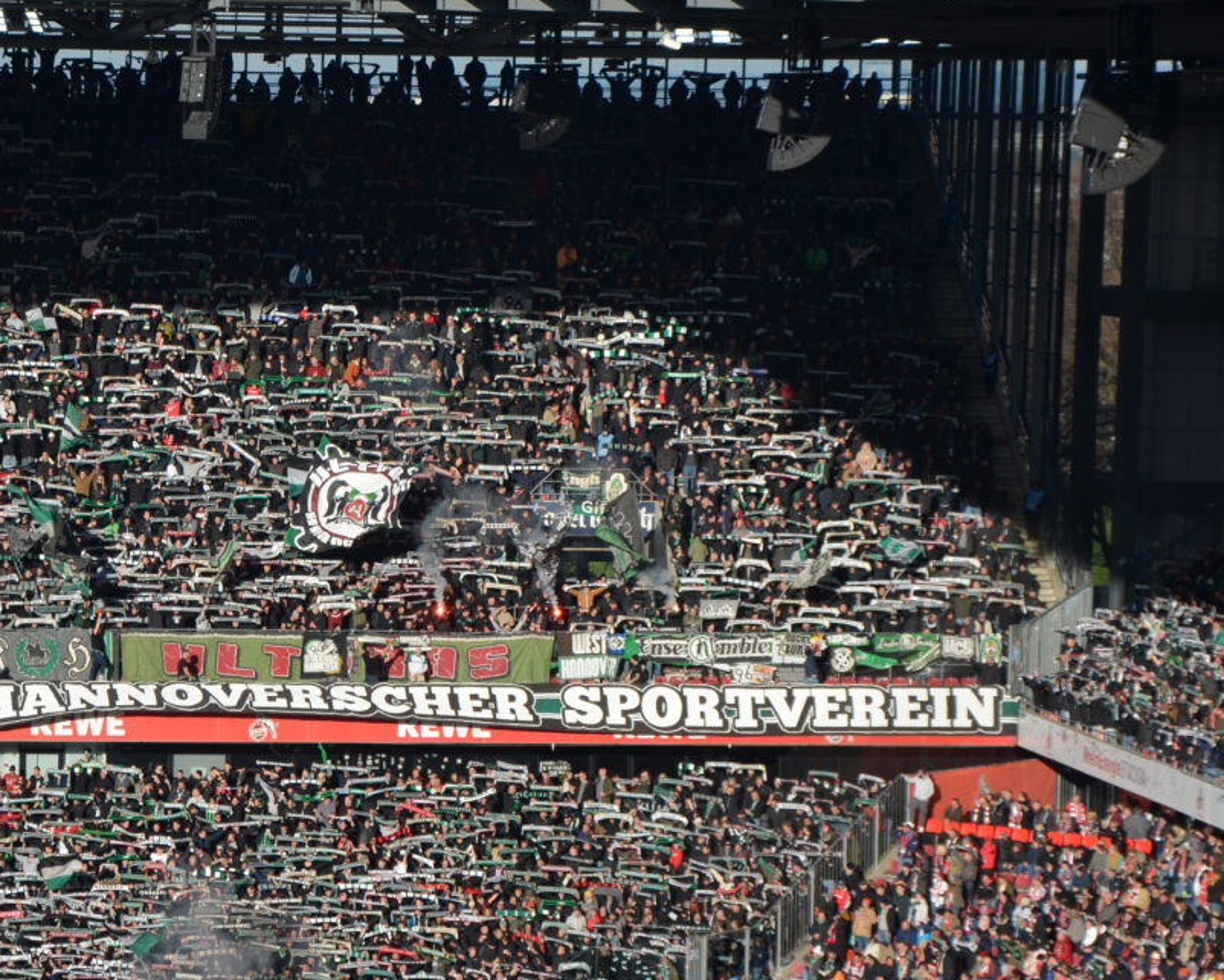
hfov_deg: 10.4
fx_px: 6703
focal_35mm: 185
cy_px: 707
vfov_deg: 8.4
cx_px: 258
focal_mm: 66
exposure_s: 1/800
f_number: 7.1
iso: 200
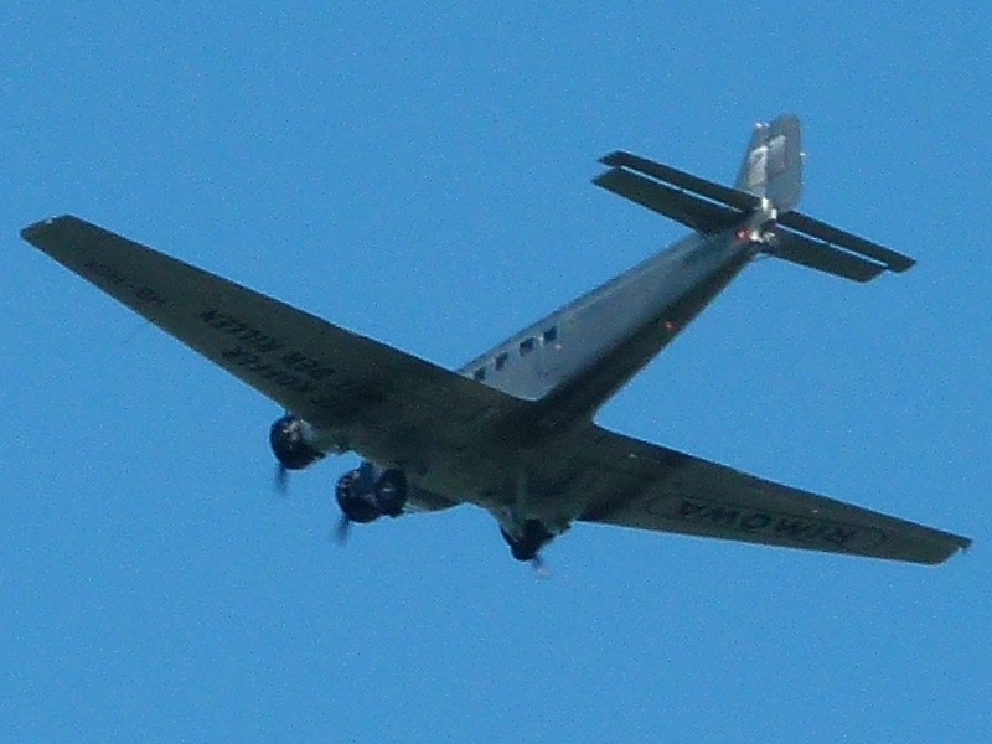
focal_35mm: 209
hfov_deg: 9.5
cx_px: 496
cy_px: 372
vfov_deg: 7.1
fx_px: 5989
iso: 100
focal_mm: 37.5
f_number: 4
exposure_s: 1/640
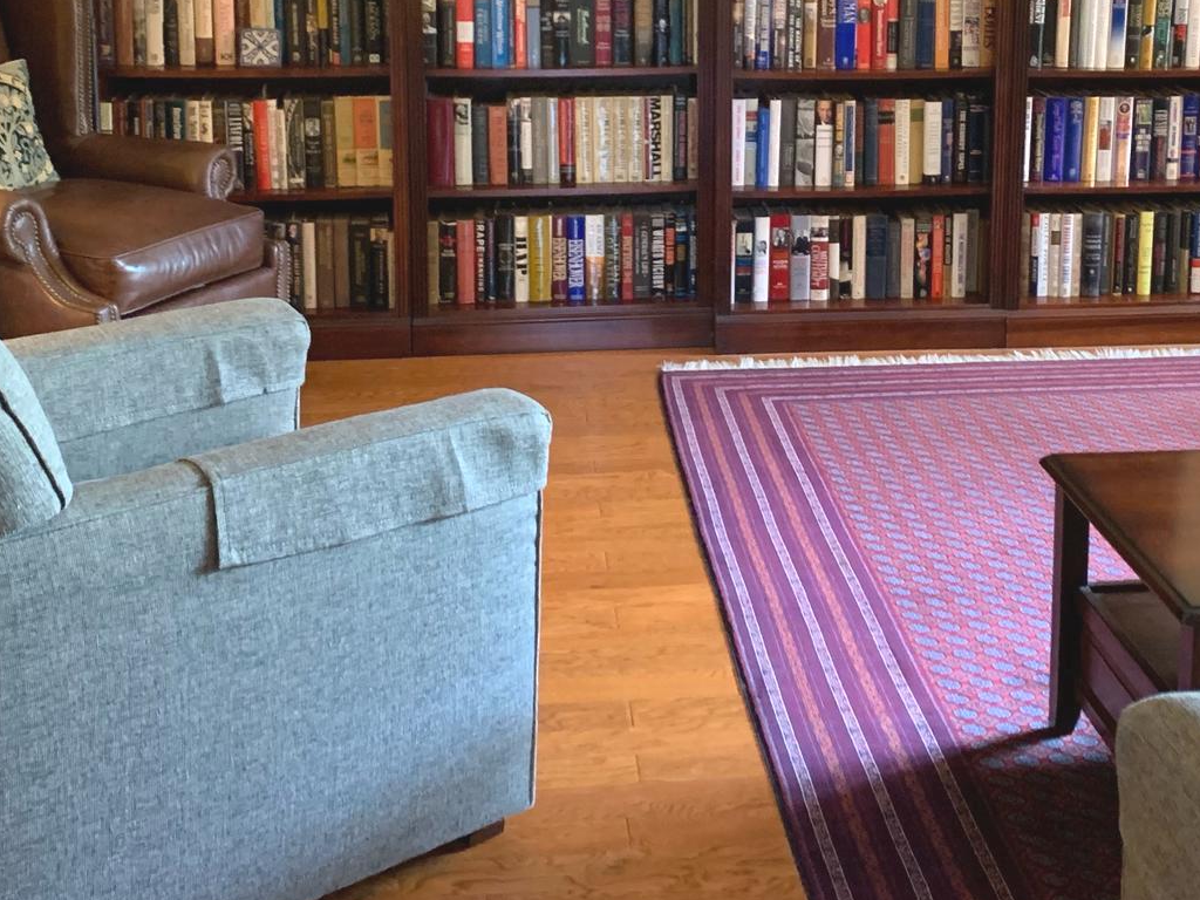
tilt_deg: -8.9
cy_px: 144
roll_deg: -0.9
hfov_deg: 36.6
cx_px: 764
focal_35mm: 52
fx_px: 1803
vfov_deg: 27.3
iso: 320
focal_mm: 4.25
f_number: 1.8
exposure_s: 1/30
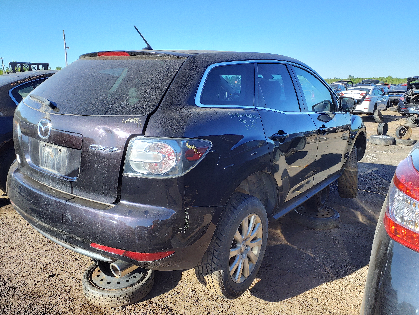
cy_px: 158
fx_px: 315
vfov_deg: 53.1
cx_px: 210
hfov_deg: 67.3
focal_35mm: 26
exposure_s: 1/240
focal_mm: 3.58
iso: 40
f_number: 1.9
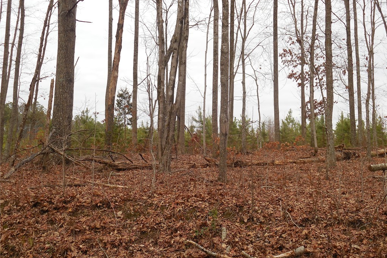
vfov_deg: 29.2
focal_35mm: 46
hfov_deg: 42.8
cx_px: 194
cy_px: 135
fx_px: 494
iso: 125
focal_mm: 7.9
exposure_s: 1/100
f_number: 4.7
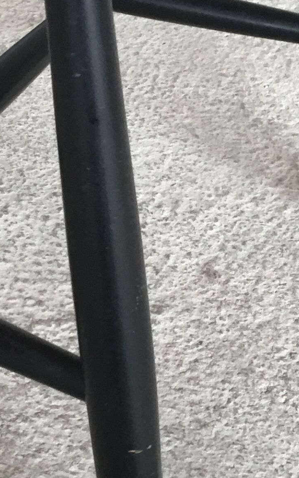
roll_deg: -1.8
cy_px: 294
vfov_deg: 22.5
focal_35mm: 92
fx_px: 1199
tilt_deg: -40.0
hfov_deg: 14.1
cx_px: 31
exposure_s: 1/33
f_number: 2.4
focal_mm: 3.3
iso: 50
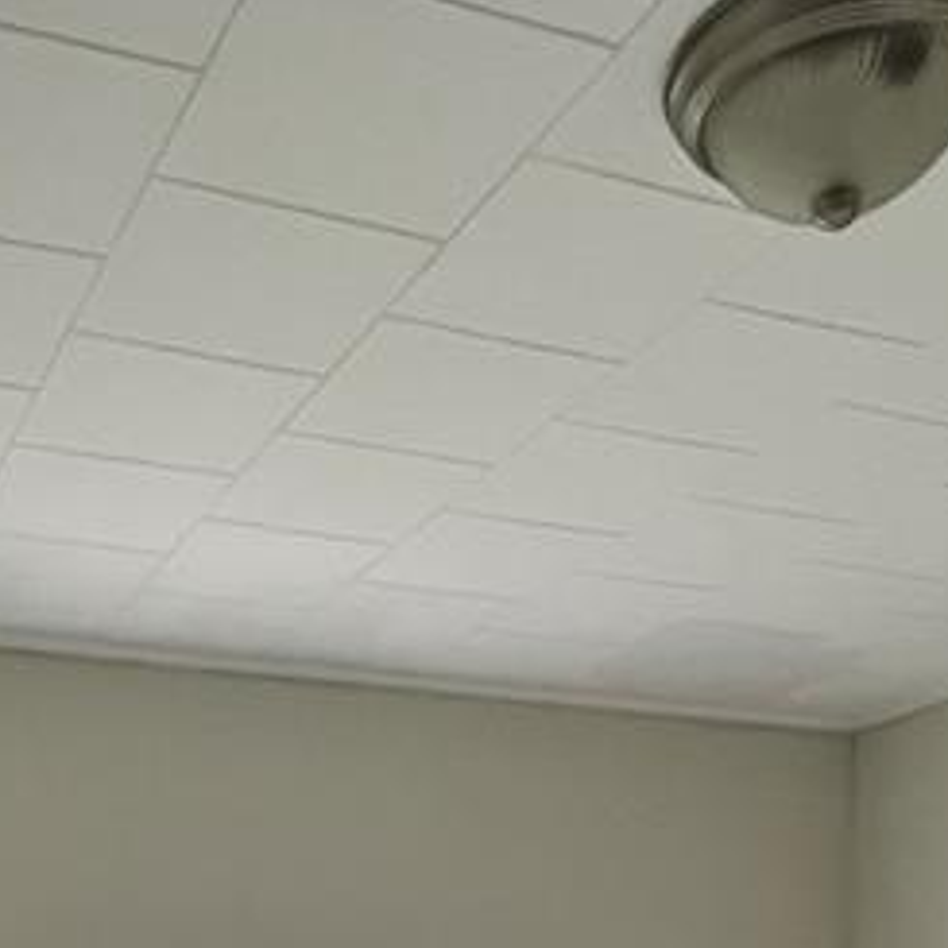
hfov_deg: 35.1
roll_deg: +1.7
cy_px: 1385
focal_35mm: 48
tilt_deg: -8.8
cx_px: 325
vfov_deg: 26.6
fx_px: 1487
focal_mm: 1.57
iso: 160
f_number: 1.8
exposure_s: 1/120
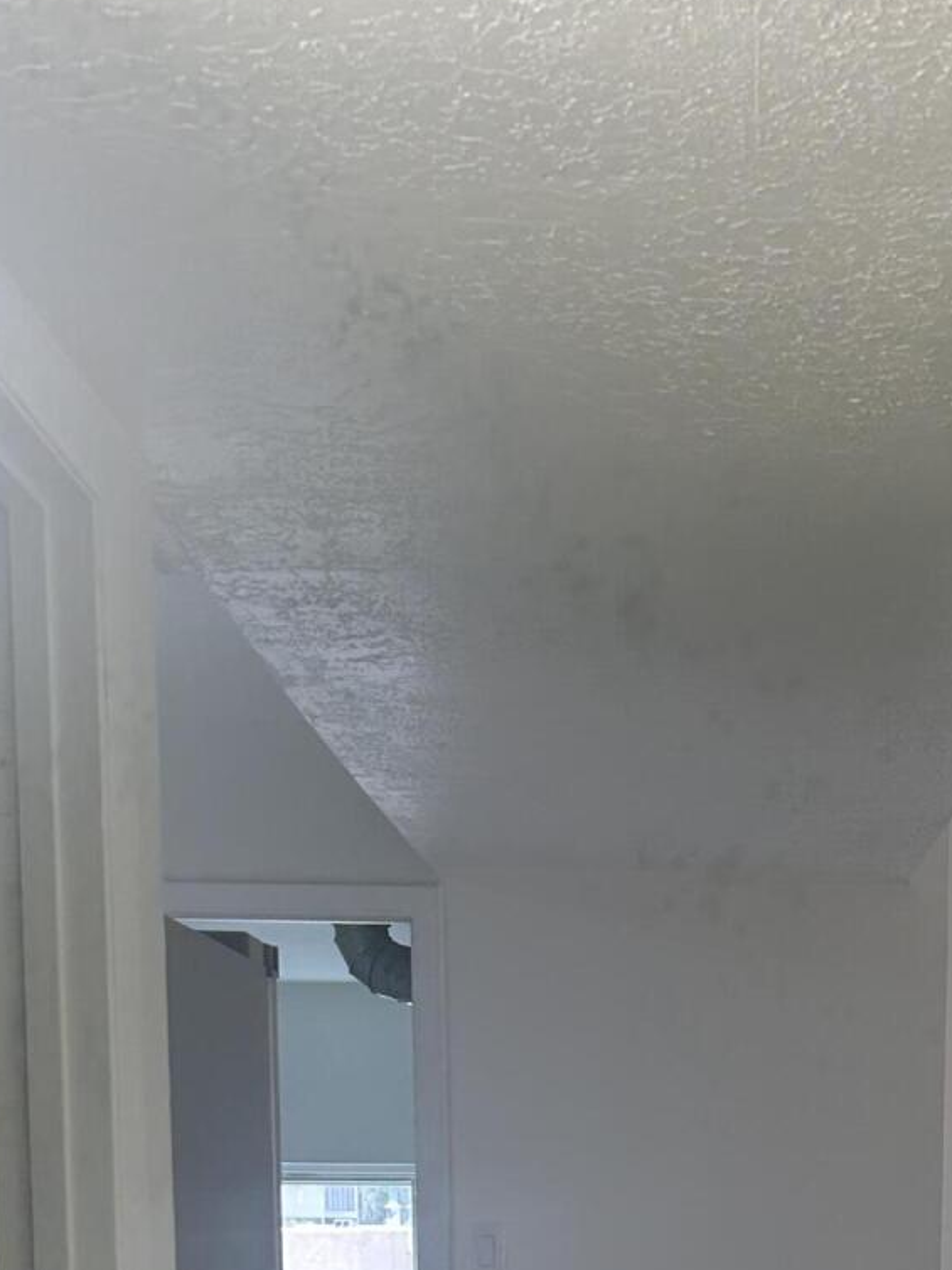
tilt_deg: -7.0
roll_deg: -0.4
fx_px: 2532
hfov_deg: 21.0
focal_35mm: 69
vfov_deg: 25.2
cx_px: 785
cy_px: 1551
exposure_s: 1/120
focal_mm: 5.7
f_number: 1.5
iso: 64
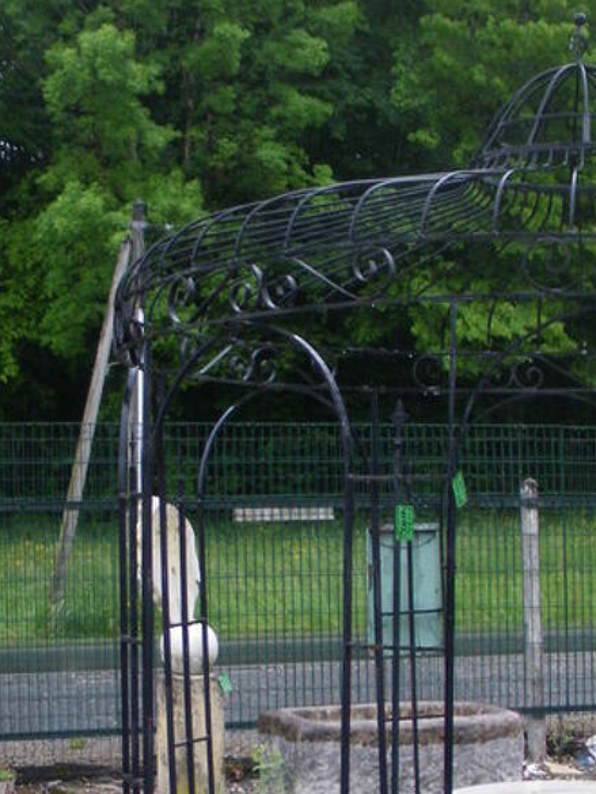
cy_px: 659
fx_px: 1882
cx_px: 573
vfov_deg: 23.4
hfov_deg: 17.6
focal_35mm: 82
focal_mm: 6.3
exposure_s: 1/50
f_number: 3.5
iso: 125
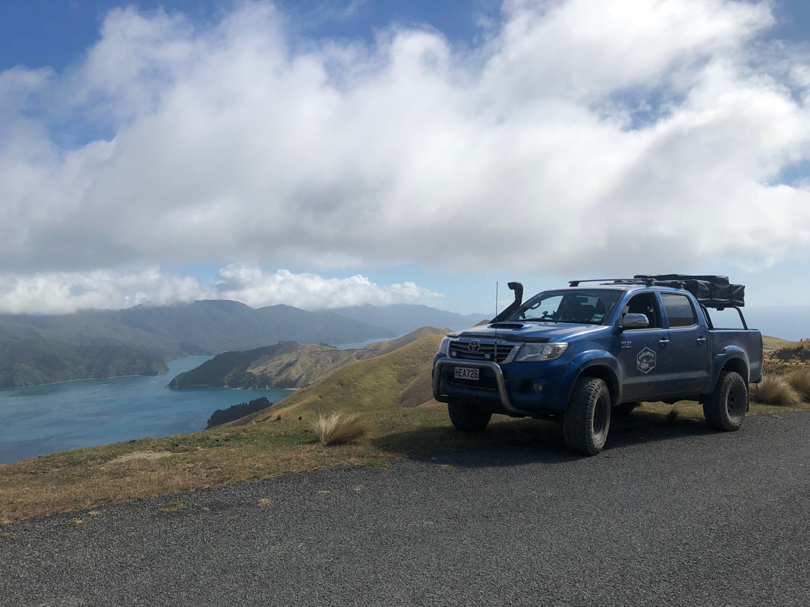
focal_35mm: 28
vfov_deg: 49.7
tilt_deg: +0.3
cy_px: 304
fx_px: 655
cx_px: 405
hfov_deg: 63.4
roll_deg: +3.3
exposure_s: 1/5348
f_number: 1.8
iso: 20
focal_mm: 3.99
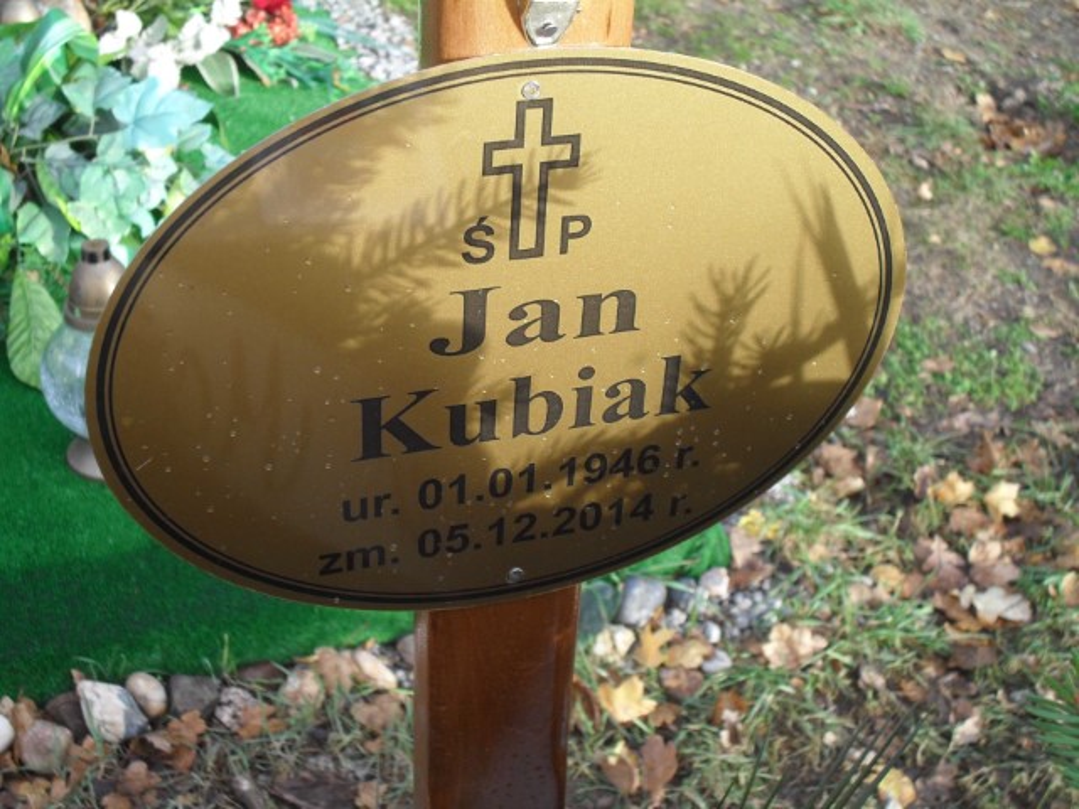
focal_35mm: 49
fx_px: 1527
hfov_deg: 38.9
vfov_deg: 29.7
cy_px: 404
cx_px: 540
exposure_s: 1/90
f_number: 3.9
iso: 100
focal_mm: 8.7
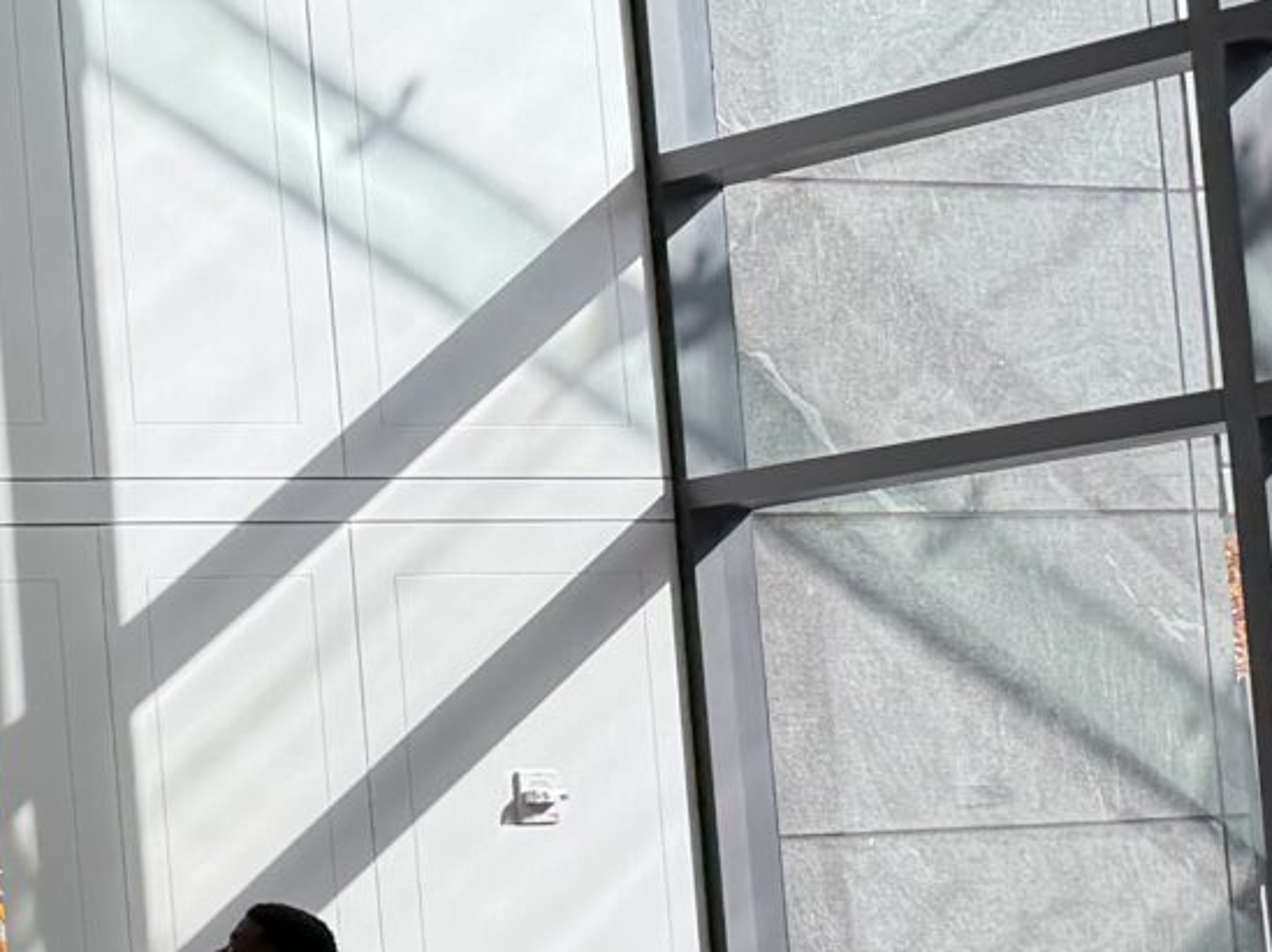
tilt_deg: +3.4
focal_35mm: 112
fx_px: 4113
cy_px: 771
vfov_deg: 13.1
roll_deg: +2.2
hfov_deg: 13.9
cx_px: -1531
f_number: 1.78
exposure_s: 1/589
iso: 100
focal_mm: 6.76
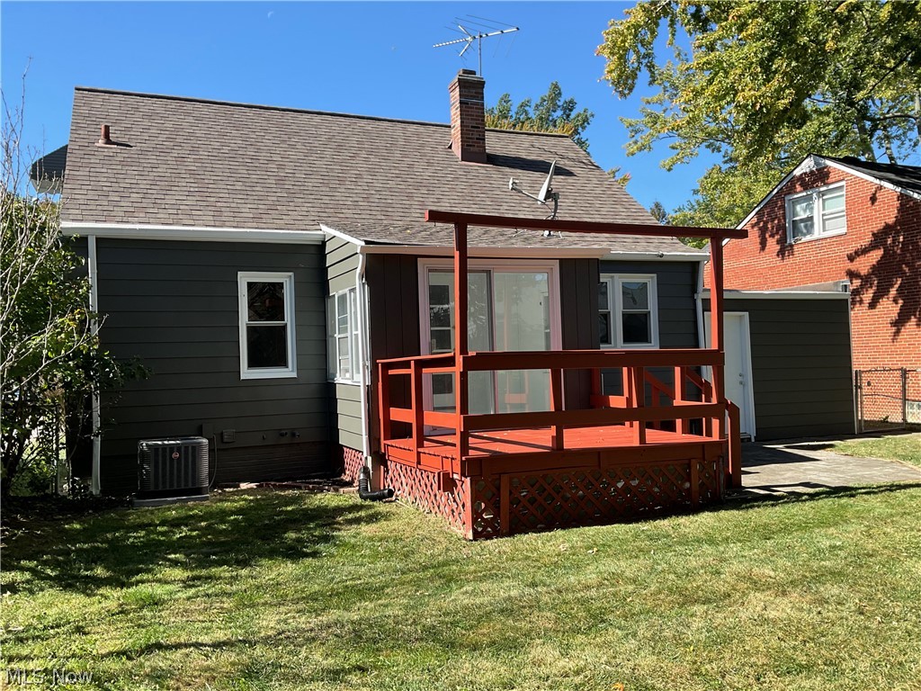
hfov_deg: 61.7
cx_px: 460
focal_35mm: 29
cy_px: 346
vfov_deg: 48.2
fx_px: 772
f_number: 1.8
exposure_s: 1/816
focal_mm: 3
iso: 16
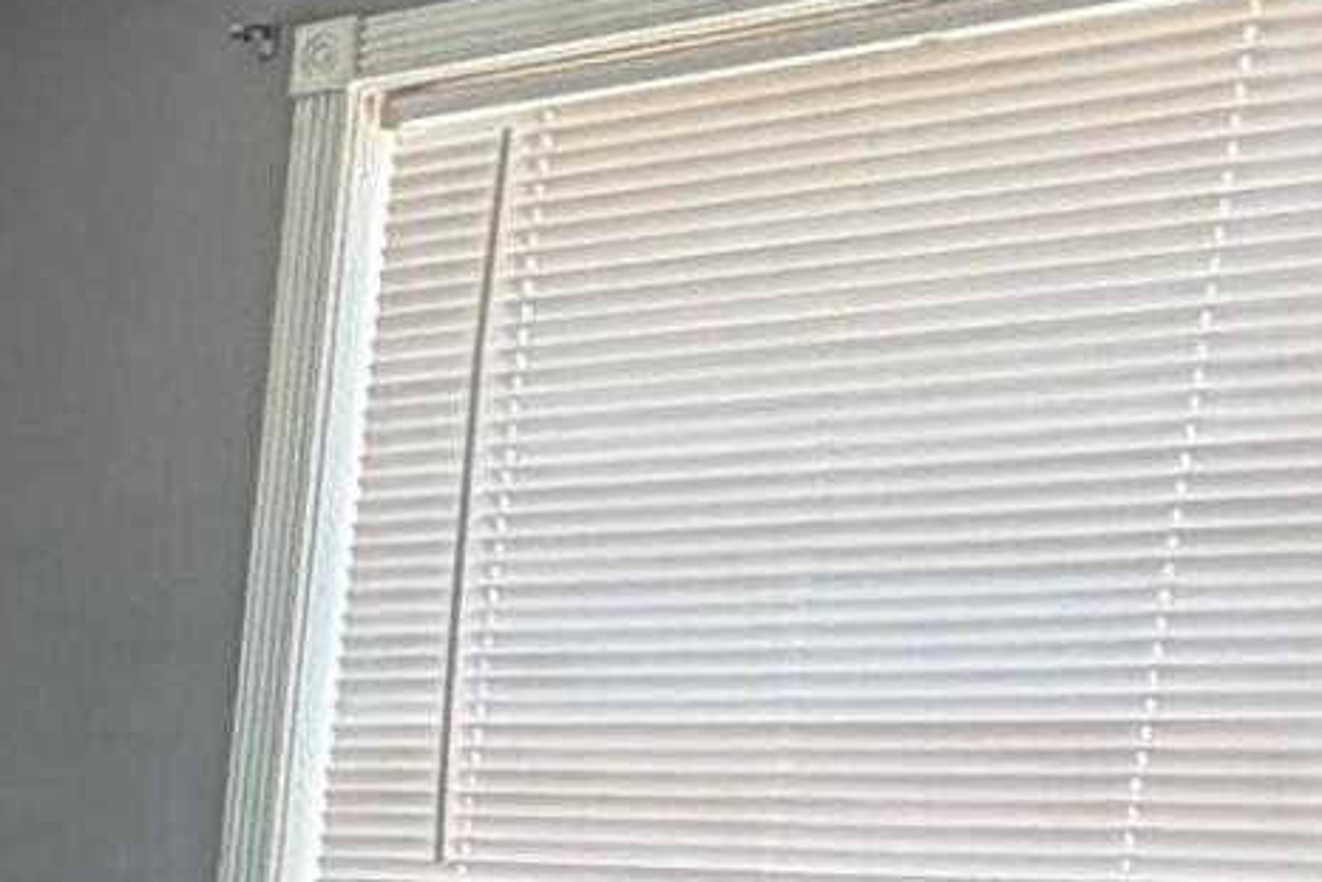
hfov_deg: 18.3
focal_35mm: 90
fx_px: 3306
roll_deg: -2.2
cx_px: -982
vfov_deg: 14.0
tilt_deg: -9.3
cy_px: 1412
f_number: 2.2
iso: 160
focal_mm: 2.22
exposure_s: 1/121
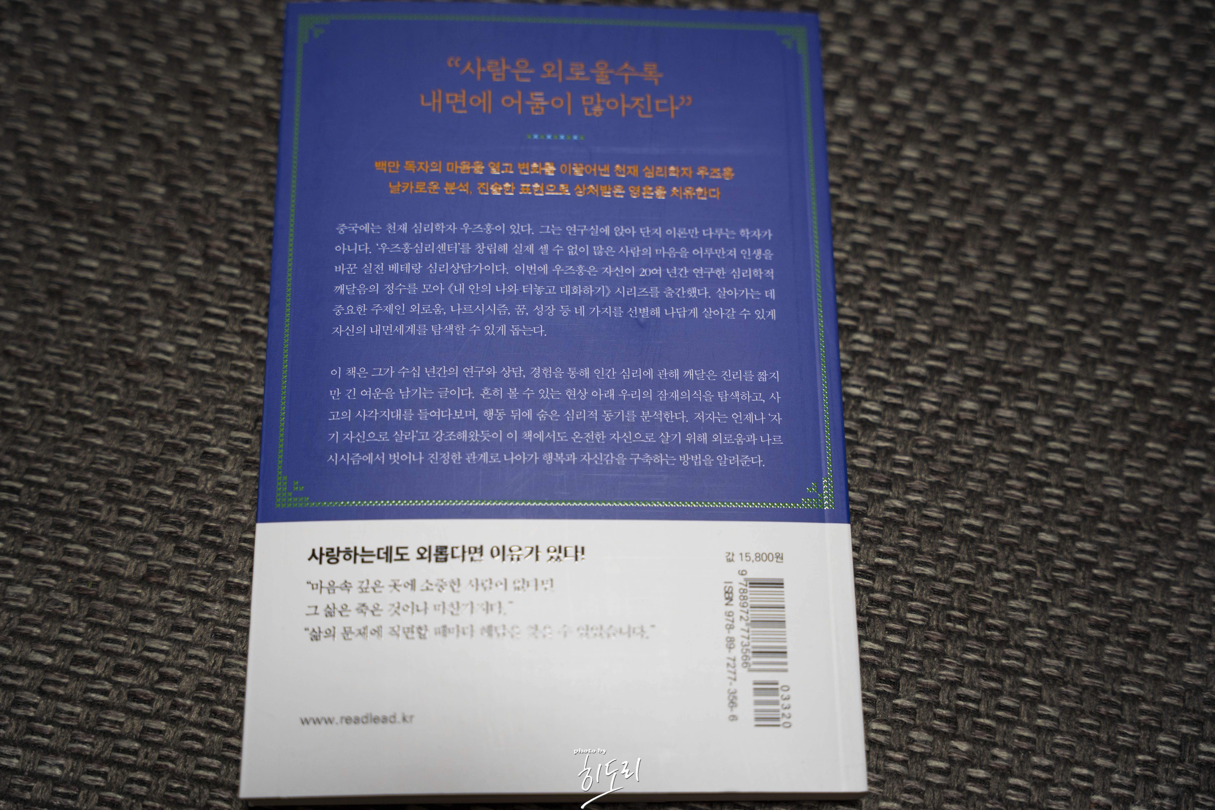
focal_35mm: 52
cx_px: 608
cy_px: 405
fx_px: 1738
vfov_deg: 26.2
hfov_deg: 38.5
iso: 125
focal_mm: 51.5
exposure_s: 1/80
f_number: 3.2
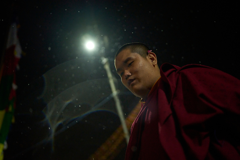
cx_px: 120
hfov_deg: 54.4
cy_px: 80
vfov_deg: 37.8
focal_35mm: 35
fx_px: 233
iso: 3200
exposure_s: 1/1600
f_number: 1.4
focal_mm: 35
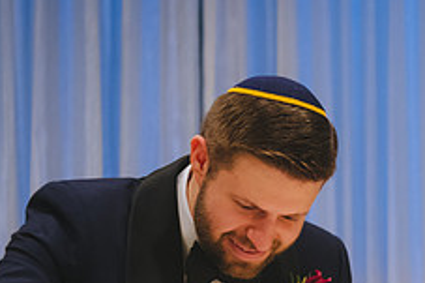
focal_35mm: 123
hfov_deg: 16.3
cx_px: 446
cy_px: 239
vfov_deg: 11.1
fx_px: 1451
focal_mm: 48
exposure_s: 1/125
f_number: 2.8
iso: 1250
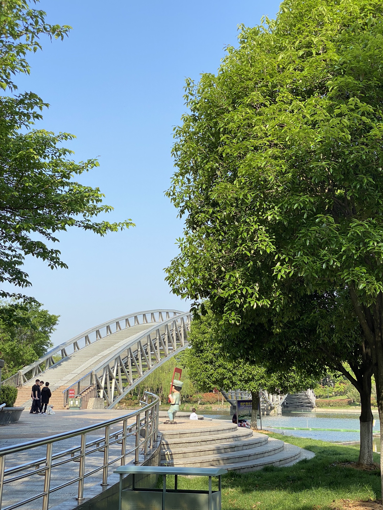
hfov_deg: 28.0
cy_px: 255
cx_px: 192
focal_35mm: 52
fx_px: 767
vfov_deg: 36.8
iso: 20
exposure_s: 1/533
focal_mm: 6
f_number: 2
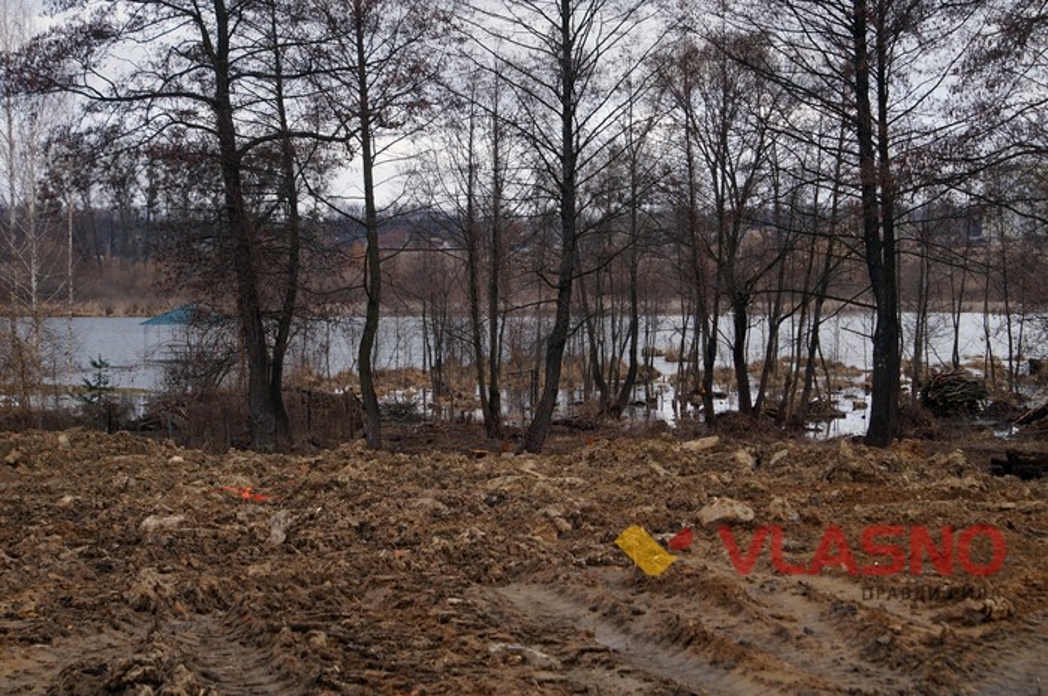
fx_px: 2399
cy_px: 348
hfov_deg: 24.6
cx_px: 524
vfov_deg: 16.5
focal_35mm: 82
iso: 100
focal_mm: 55
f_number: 7.1
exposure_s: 1/125
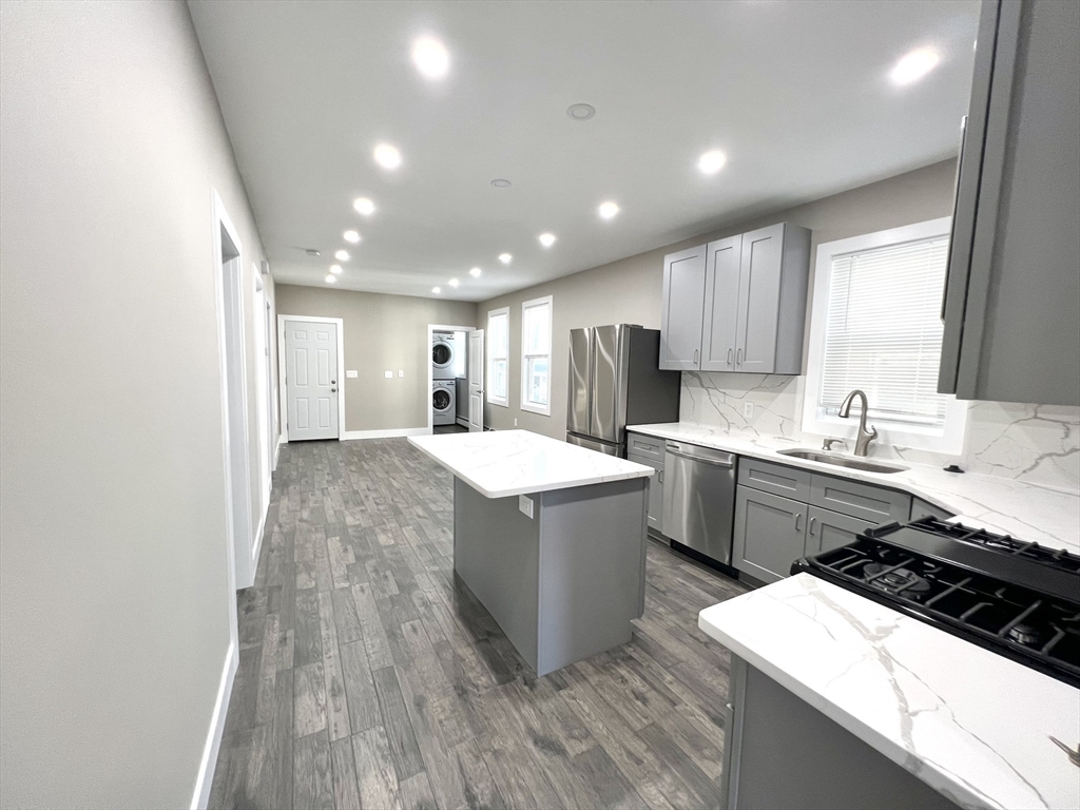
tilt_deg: -5.0
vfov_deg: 89.9
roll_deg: -1.1
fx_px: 406
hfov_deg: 106.2
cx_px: 540
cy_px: 405
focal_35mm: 13
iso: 125
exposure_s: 1/120
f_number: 1.8
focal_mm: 1.57
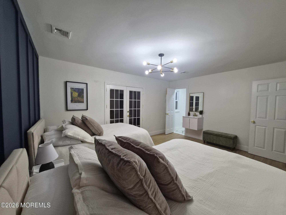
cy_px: 108
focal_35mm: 13
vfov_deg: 89.9
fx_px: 107
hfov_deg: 106.2
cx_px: 143
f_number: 2.2
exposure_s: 1/60
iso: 64
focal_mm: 1.7
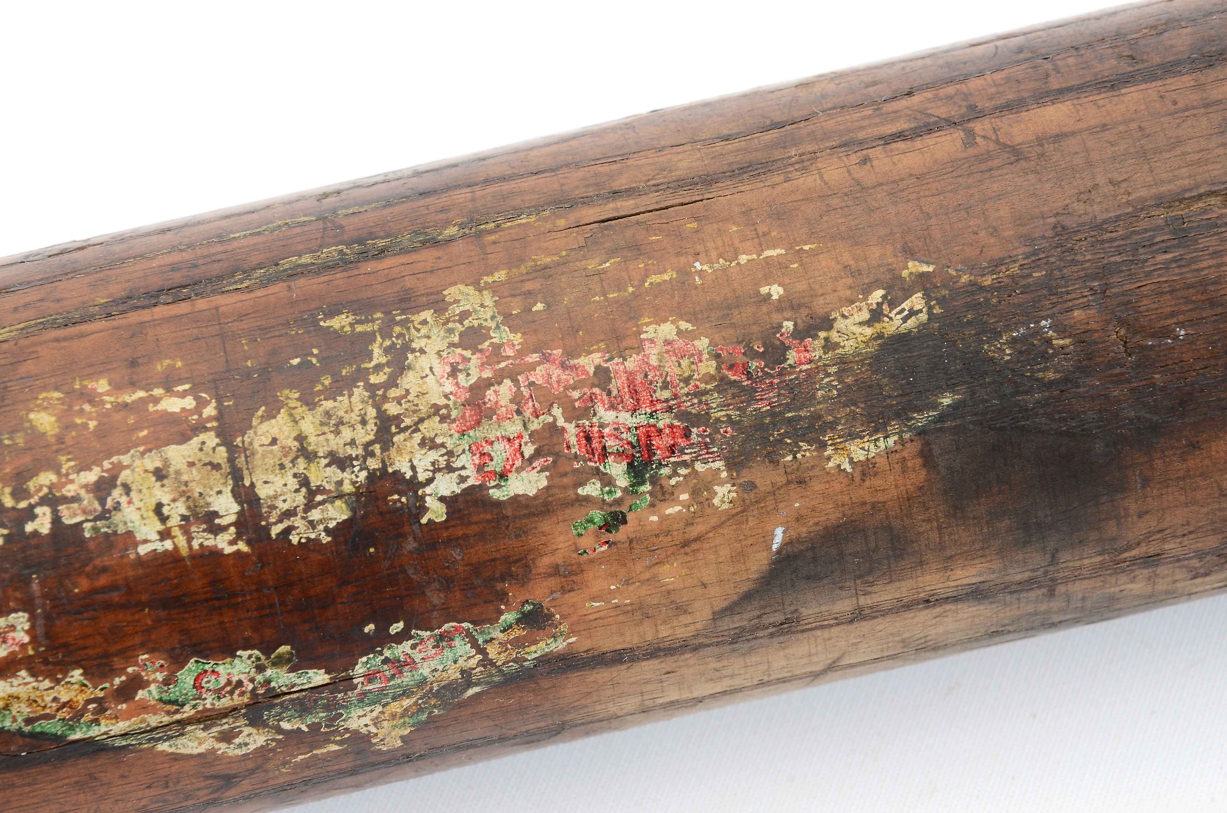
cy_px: 406
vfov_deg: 8.7
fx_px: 5357
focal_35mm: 158
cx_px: 614
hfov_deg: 13.1
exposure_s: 1/80
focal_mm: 105
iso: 400
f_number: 11
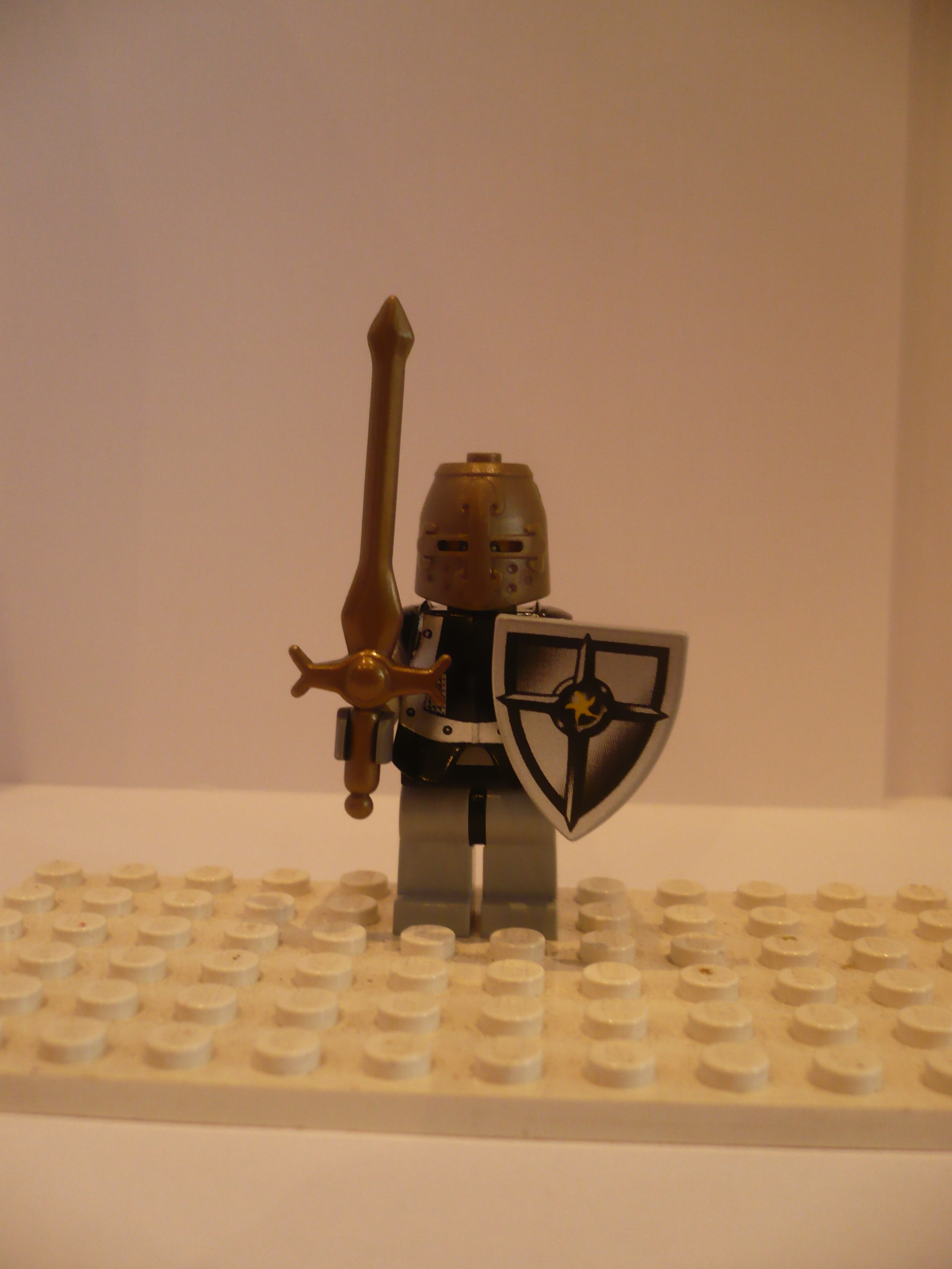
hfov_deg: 40.7
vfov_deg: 52.6
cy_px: 634
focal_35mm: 35
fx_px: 1283
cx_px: 476
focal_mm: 5.8
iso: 200
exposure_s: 1/20
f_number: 2.8
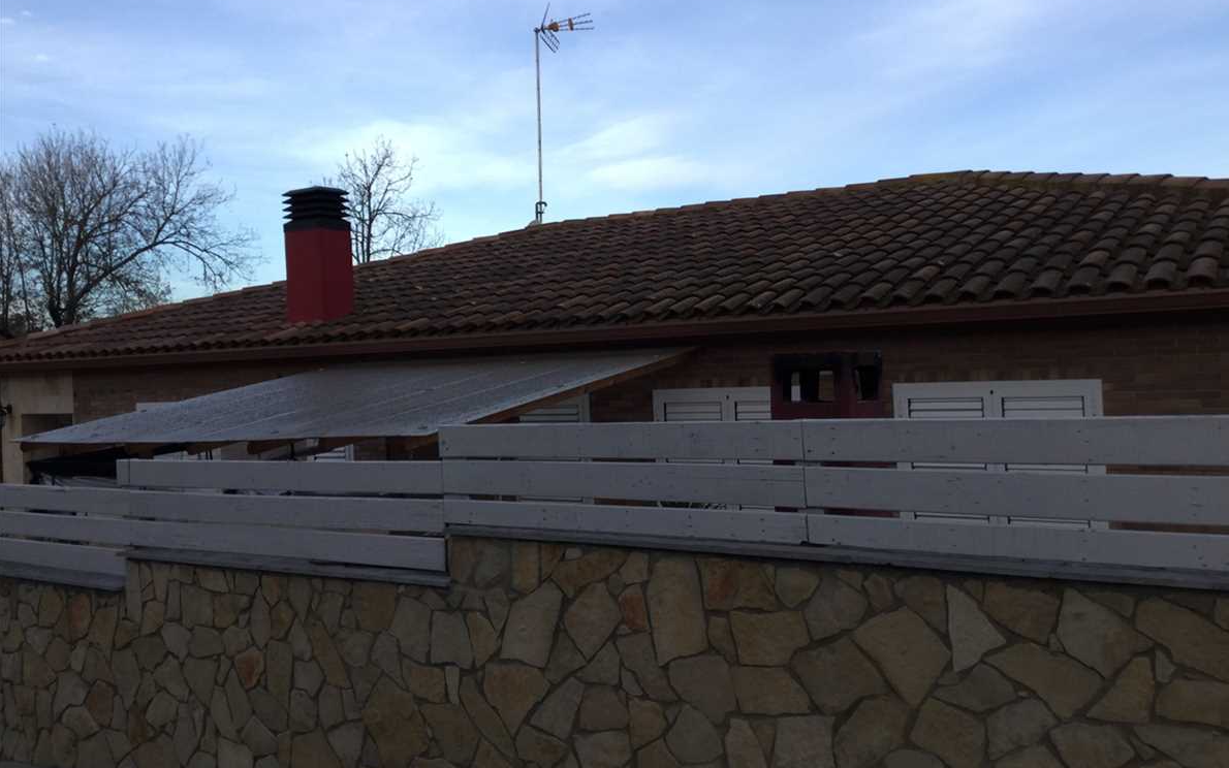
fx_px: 1105
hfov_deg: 58.1
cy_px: 347
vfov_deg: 38.3
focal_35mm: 33
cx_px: 615
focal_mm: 3.3
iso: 25
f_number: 2.4
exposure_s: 1/228
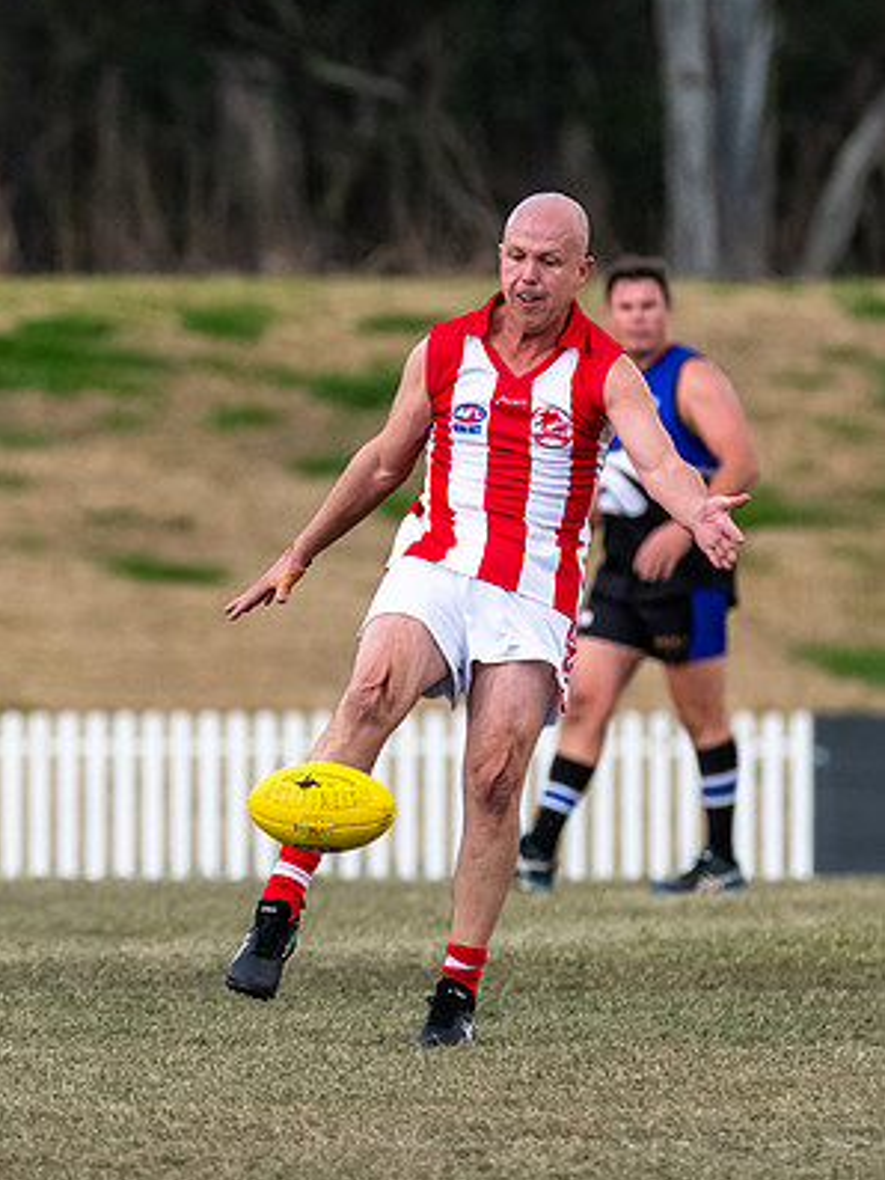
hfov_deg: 1.7
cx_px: 389
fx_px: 29982
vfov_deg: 2.3
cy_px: 610
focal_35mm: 880
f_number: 6
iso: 2200
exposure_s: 1/1600
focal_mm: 380
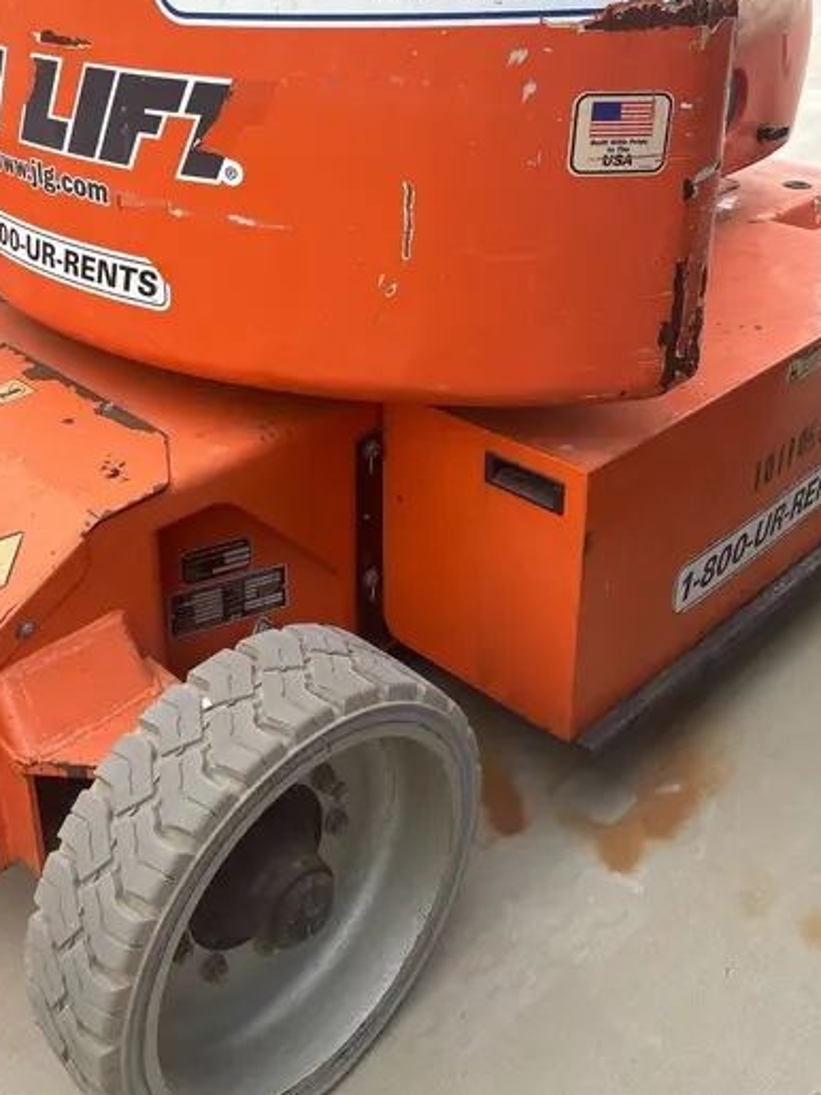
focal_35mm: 37
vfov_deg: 48.8
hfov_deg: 38.1
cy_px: 322
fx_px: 1171
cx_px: 253
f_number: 1.6
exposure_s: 1/978
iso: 50
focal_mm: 5.96
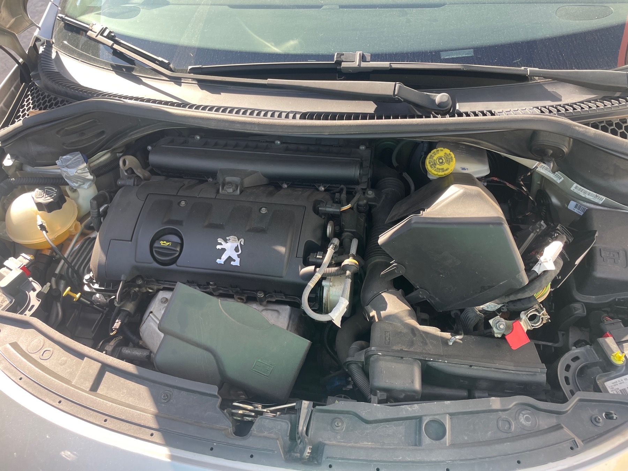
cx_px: 314
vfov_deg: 53.1
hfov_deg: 67.3
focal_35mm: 26
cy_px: 236
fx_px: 472
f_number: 1.6
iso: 32
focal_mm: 4.2
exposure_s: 1/215
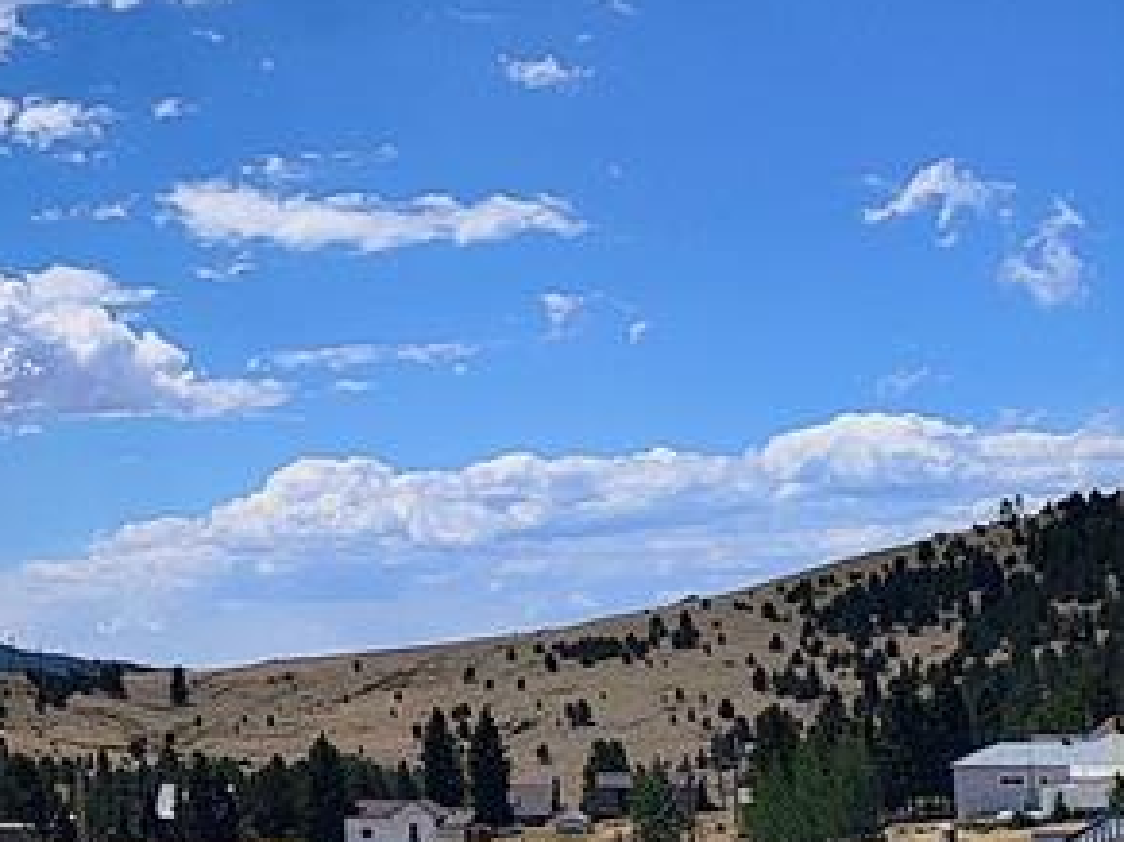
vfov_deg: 16.8
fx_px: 2856
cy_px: 465
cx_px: -838
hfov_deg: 18.1
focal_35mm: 88
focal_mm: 4.15
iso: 127
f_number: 1.5
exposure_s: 1/6829
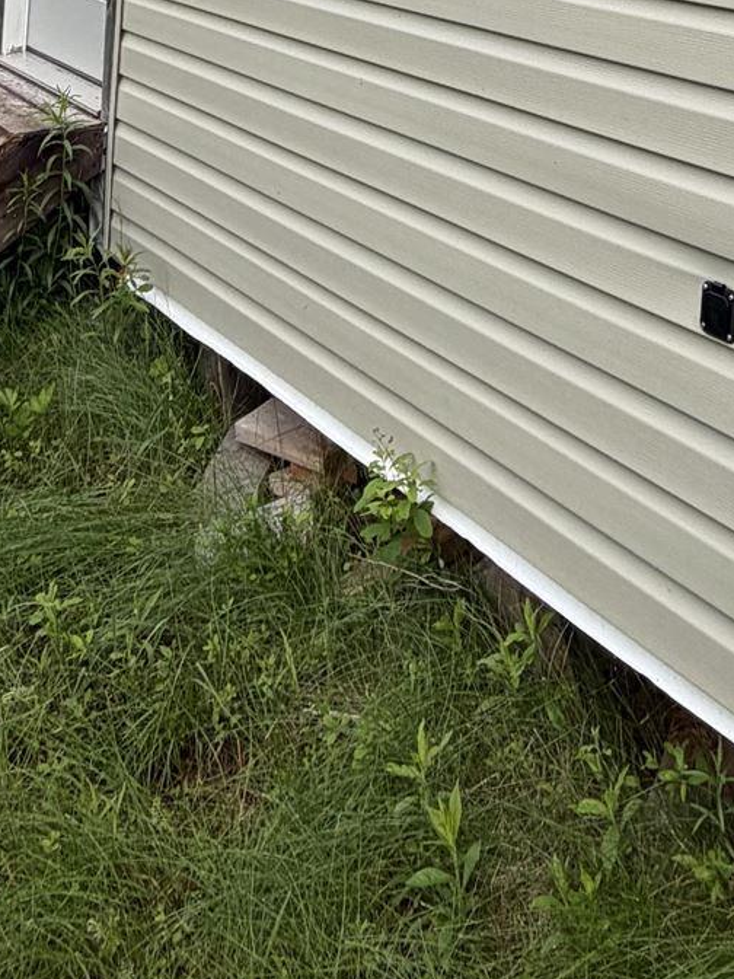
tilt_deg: +10.9
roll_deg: -1.0
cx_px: 552
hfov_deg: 29.8
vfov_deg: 29.0
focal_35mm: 48
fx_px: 1357
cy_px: -401
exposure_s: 1/770
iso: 40
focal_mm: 2.22
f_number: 2.2
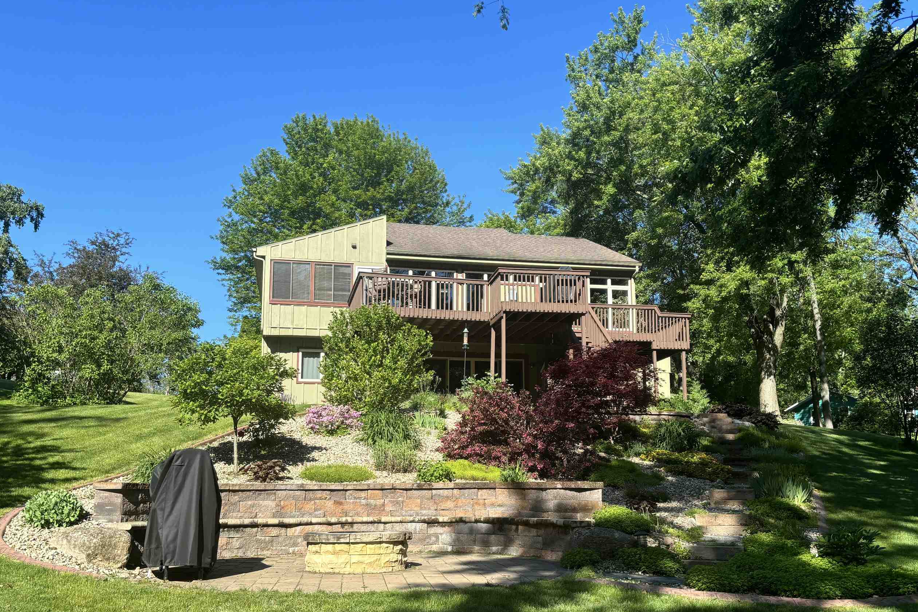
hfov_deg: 57.2
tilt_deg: +9.8
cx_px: 461
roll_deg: -0.3
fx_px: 841
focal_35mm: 33
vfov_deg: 39.9
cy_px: 349
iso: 50
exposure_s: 1/1362
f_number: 1.6
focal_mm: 5.96
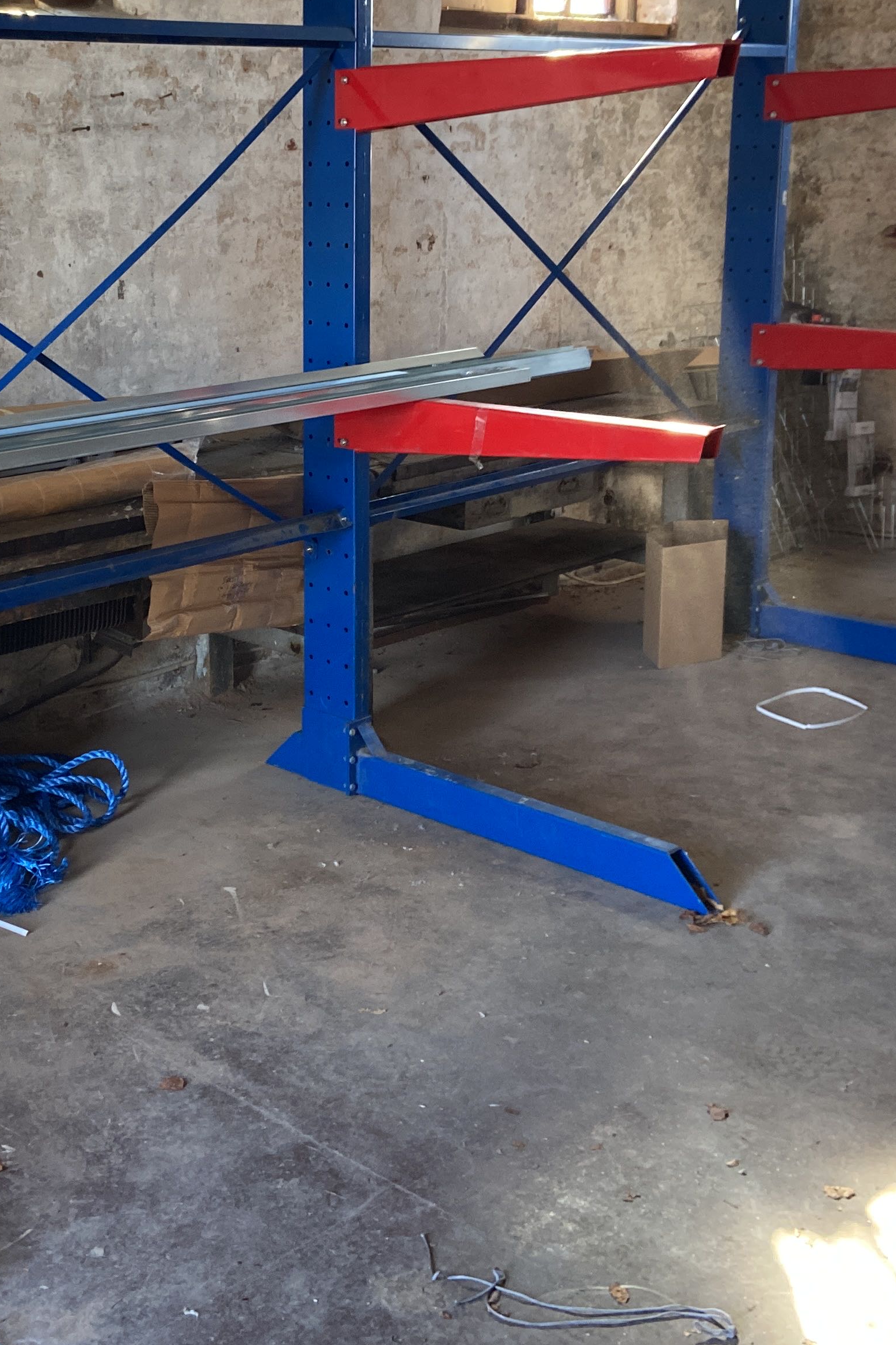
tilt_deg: -12.4
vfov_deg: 41.6
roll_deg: +0.0
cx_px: 216
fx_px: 1754
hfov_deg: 28.2
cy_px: 508
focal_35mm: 47
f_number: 1.8
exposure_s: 1/60
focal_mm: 4.25
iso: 160
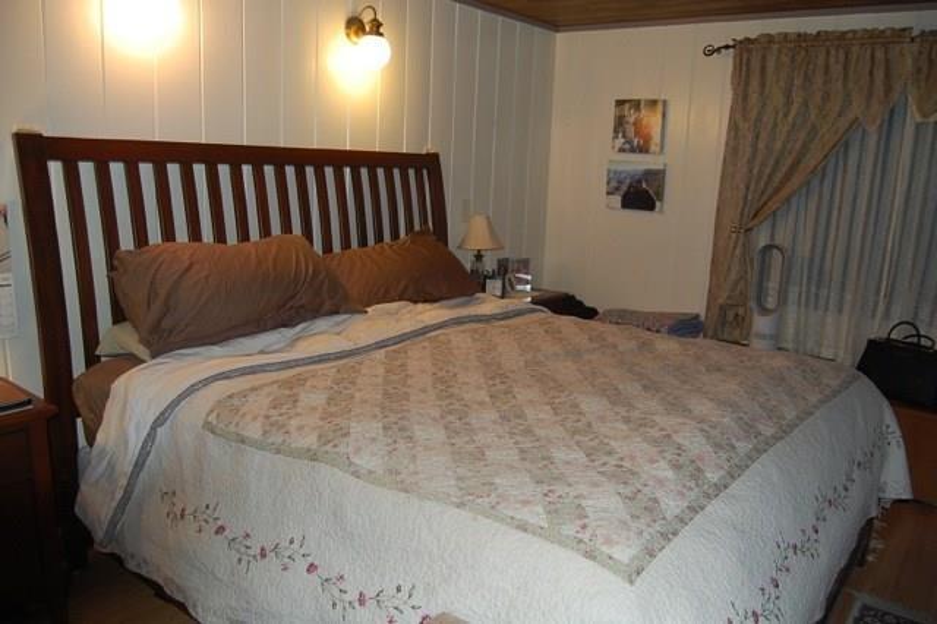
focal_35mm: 27
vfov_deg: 47.9
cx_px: 468
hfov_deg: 67.4
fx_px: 702
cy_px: 312
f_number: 3.5
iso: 400
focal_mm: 18
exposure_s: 1/60
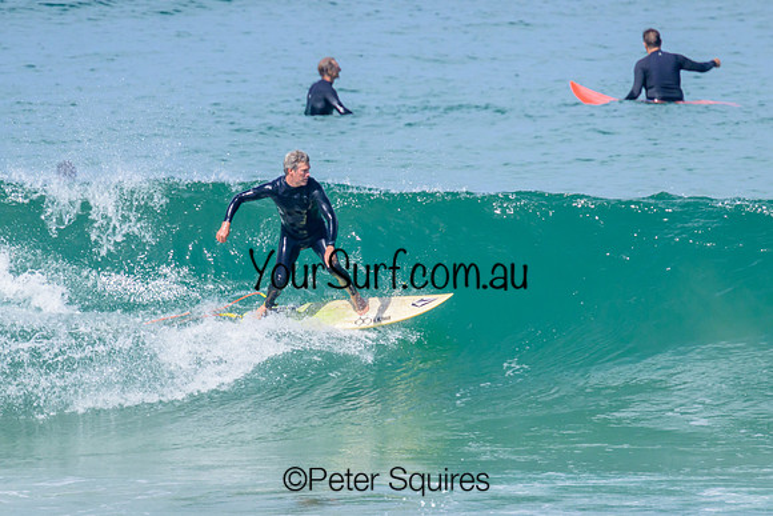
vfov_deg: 1.3
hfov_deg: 1.9
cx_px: 374
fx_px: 23506
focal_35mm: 1095
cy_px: 279
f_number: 11
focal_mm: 800
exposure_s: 1/2000
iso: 720
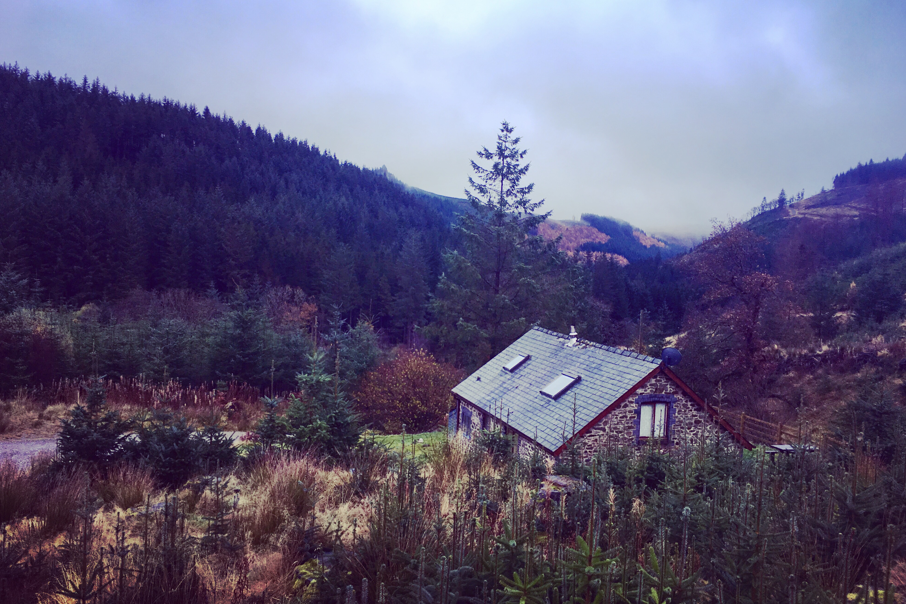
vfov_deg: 42.3
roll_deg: -2.9
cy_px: 279
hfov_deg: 60.3
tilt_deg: -1.9
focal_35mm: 31
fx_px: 780
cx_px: 449
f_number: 2.2
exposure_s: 1/50
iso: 32
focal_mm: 4.15
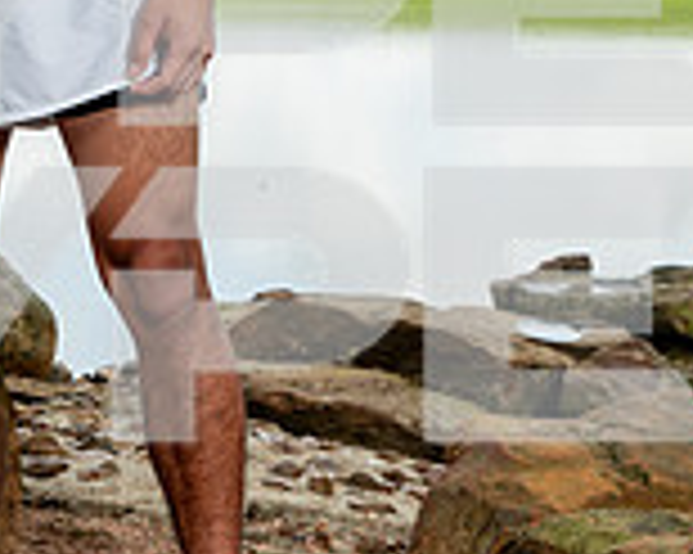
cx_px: 68
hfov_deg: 19.0
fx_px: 2029
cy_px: -9
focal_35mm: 99
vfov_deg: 15.2
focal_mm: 36
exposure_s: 1/200
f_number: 7.1
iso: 200
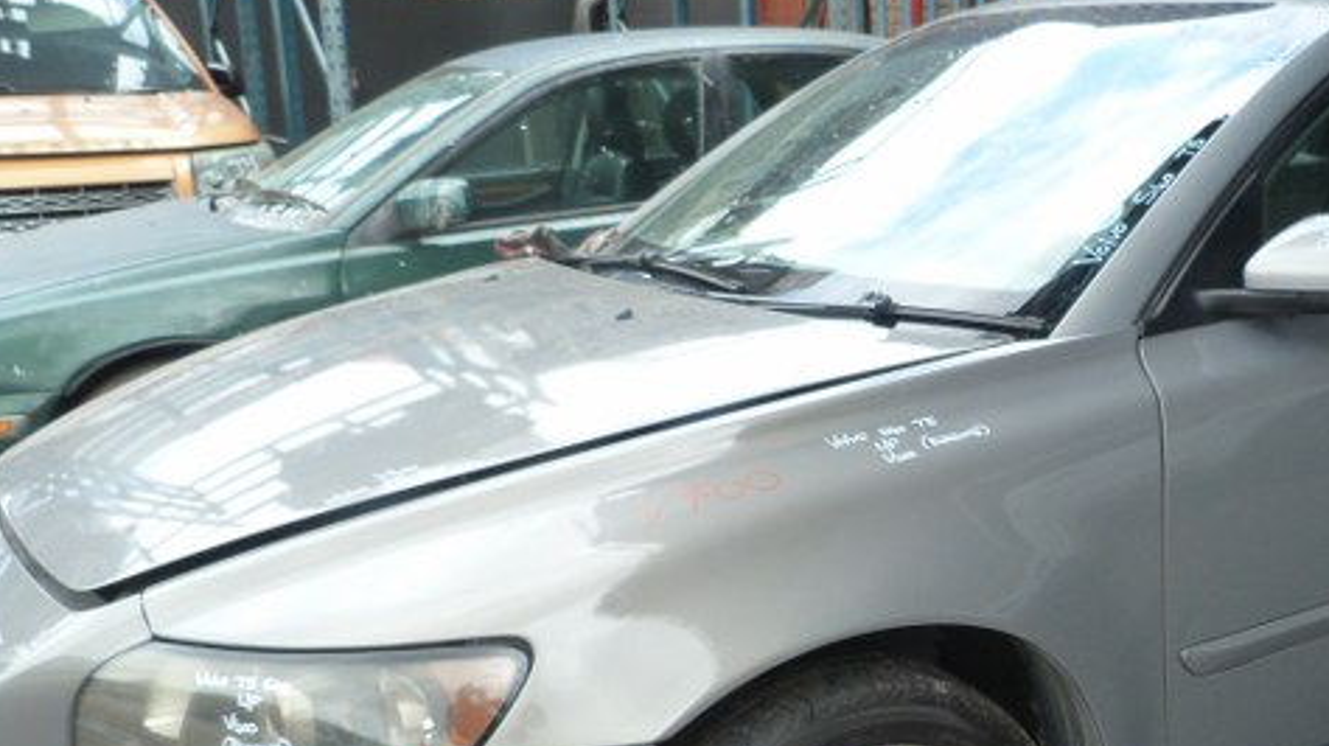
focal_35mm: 46
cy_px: 552
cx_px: 1023
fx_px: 1620
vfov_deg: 25.6
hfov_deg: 43.0
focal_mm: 4.5
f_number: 3.2
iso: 125
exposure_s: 1/125
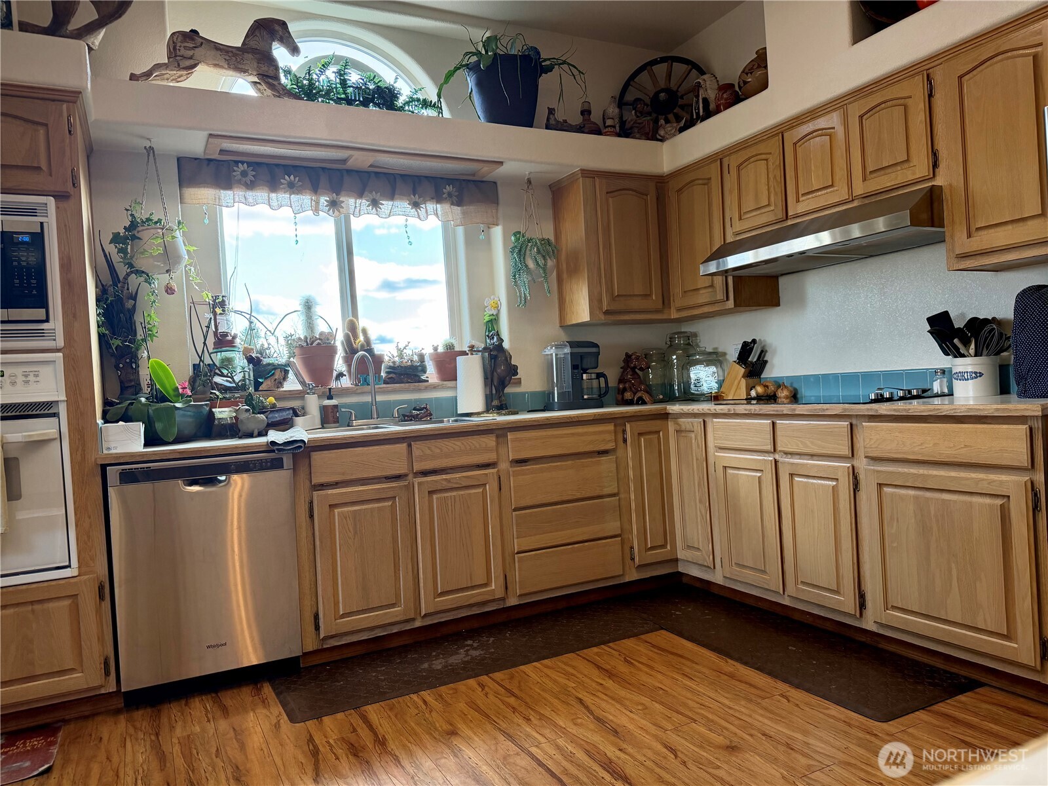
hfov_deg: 71.6
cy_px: 393
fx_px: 727
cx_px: 524
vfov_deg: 56.8
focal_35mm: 24
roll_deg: +3.9
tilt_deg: -0.4
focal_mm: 6.76
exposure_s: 1/175
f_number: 1.78
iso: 200
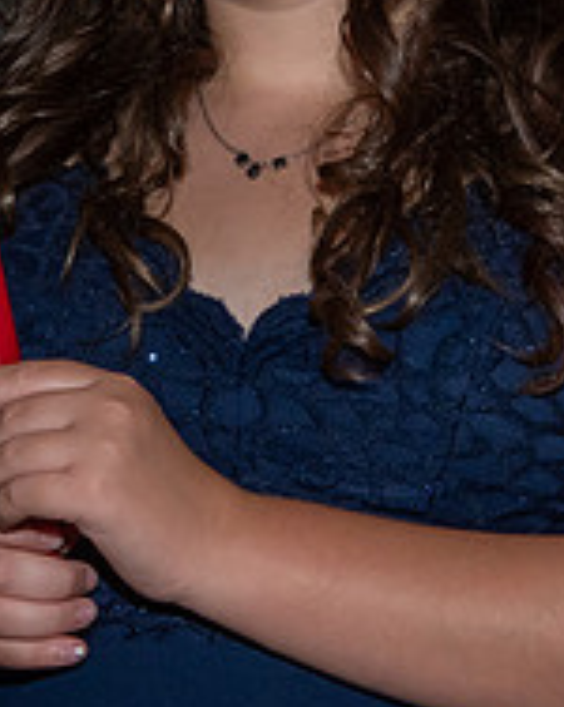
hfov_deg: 5.0
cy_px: 60
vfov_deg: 6.3
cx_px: 563
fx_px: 6395
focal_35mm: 306
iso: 400
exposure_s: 1/250
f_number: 6.3
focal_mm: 44
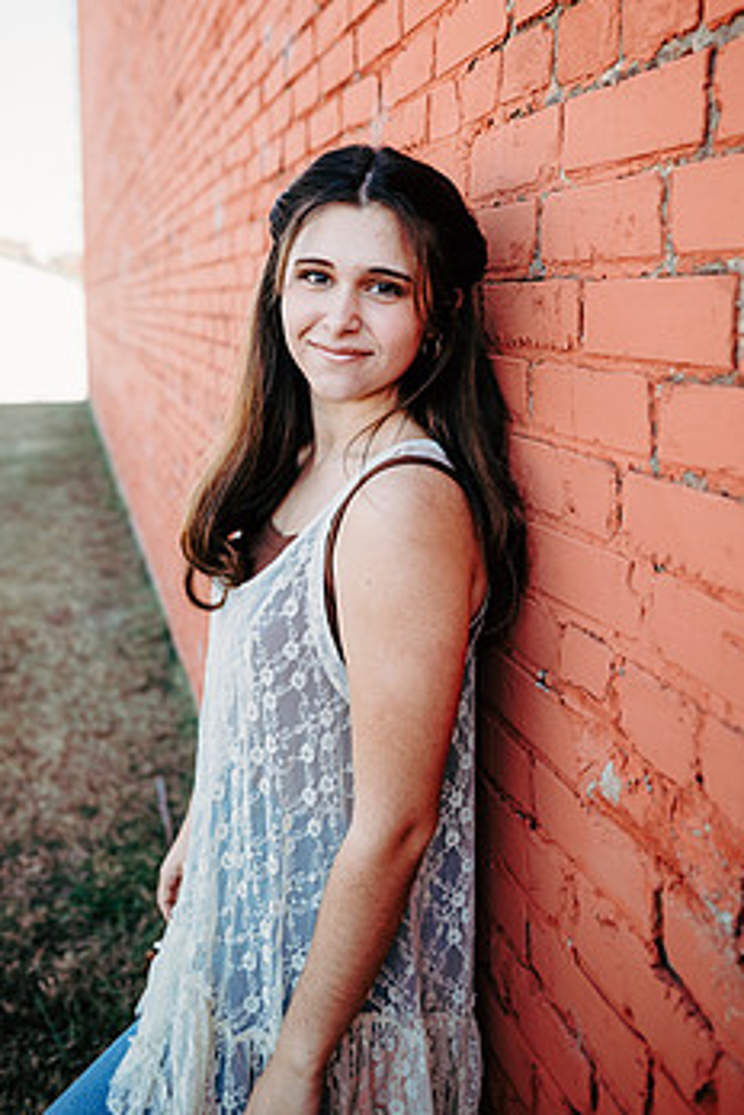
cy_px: 413
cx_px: 369
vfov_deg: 59.5
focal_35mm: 31
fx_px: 961
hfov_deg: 42.3
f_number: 2.2
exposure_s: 1/400
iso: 100
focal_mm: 24
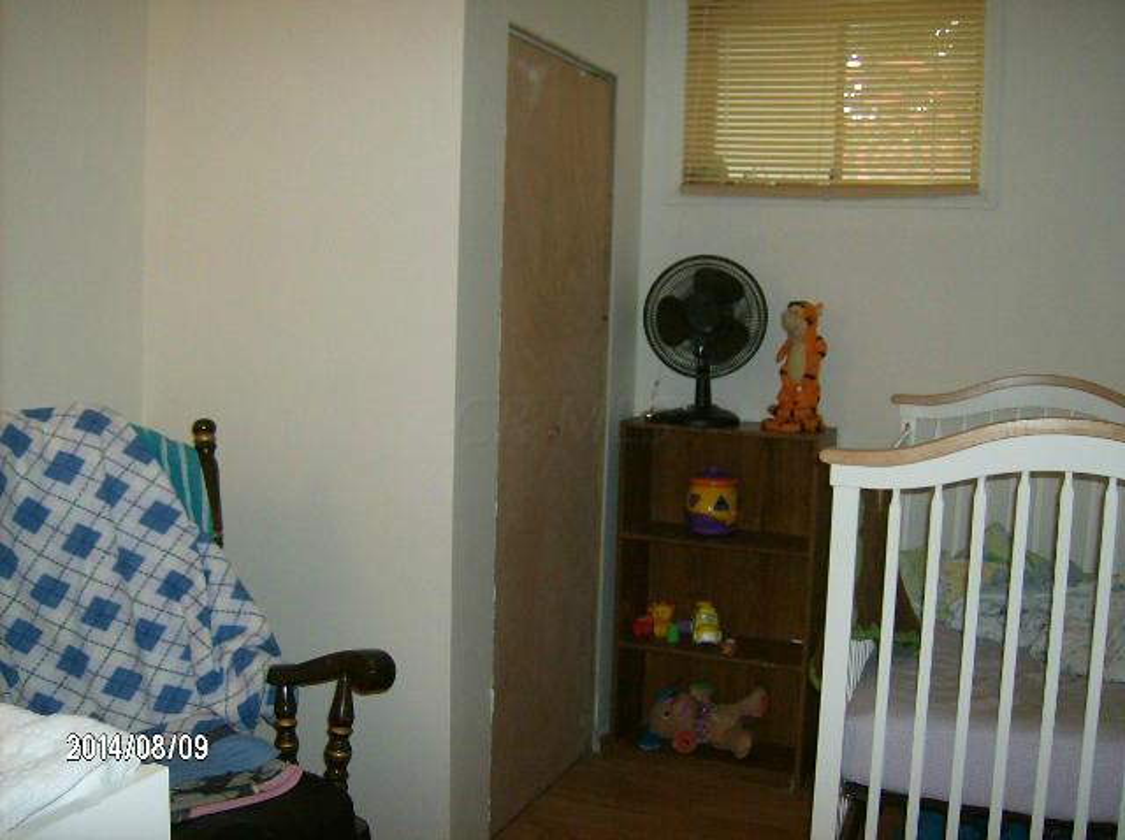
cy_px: 420
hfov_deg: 51.4
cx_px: 562
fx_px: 1168
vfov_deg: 39.6
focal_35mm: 36
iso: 200
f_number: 2.8
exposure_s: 1/60
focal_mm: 6
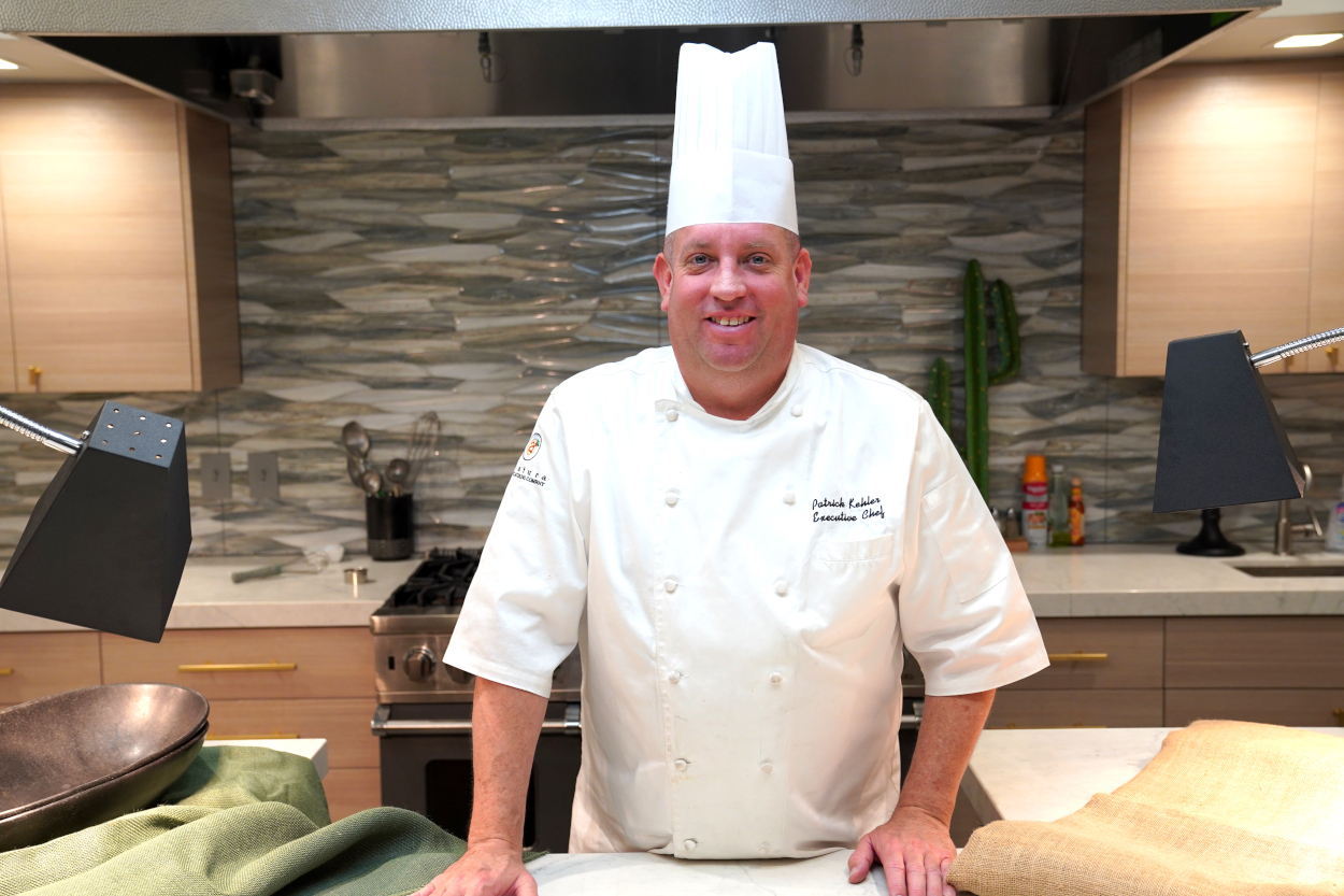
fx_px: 1418
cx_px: 672
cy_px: 448
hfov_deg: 50.7
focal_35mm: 38
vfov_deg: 35.0
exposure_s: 1/160
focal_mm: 38
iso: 800
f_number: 4
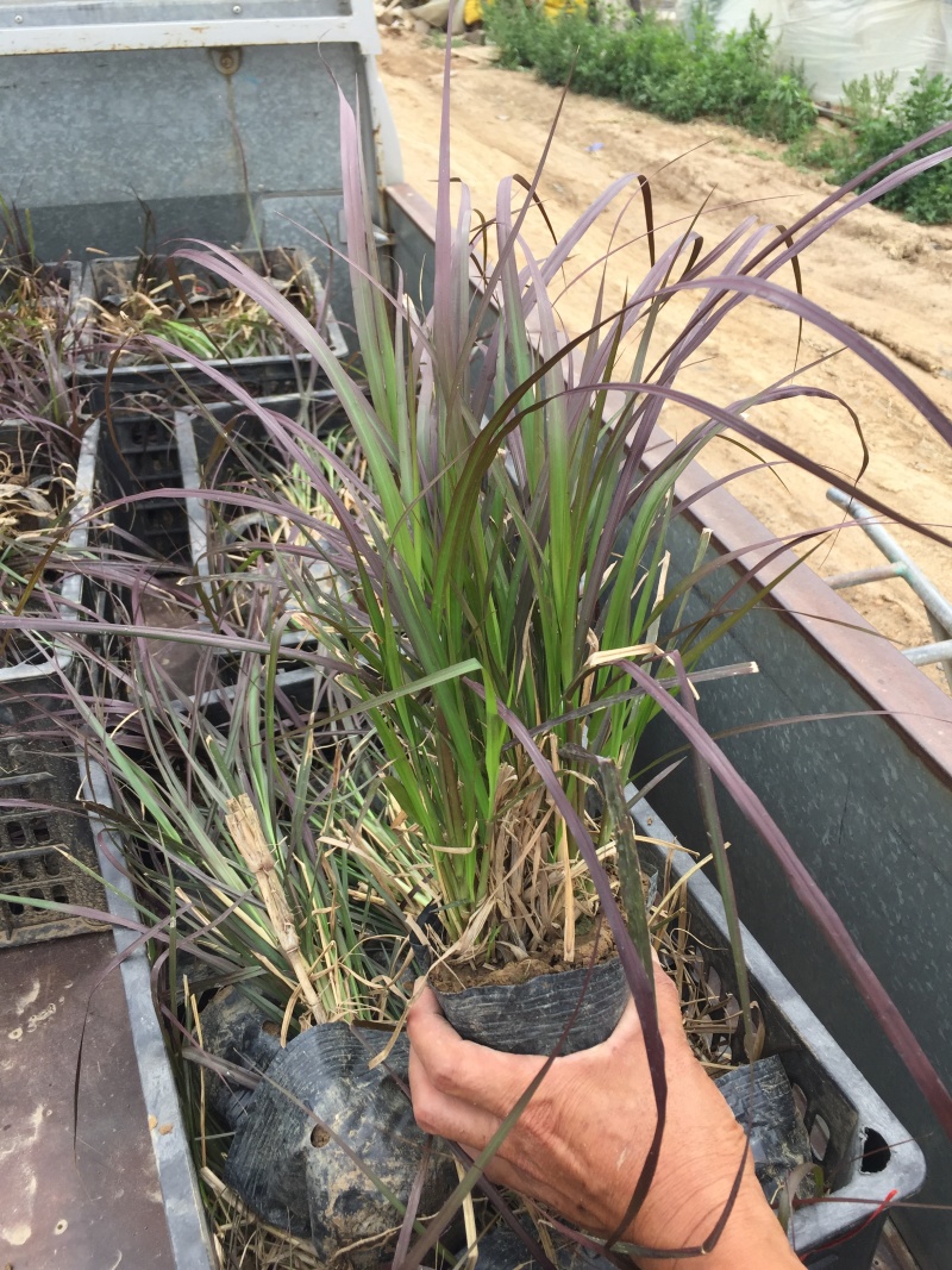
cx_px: 476
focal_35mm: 29
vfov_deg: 61.7
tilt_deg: -35.3
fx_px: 1064
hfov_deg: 48.2
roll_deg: -1.8
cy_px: 635
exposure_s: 1/682
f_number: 2.2
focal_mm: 4.15
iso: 32
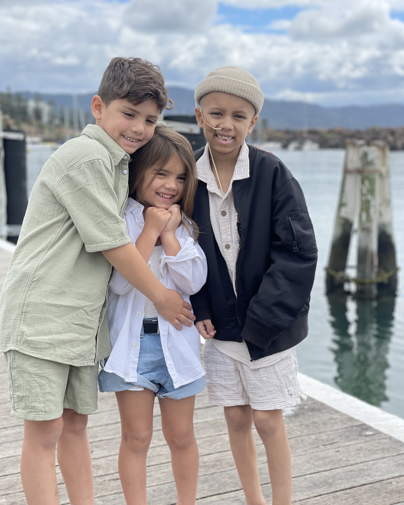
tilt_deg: -4.8
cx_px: 201
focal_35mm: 55
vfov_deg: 34.1
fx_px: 822
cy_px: 233
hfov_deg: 27.6
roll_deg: +0.3
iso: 32
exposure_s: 1/1170
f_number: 2
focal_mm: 6
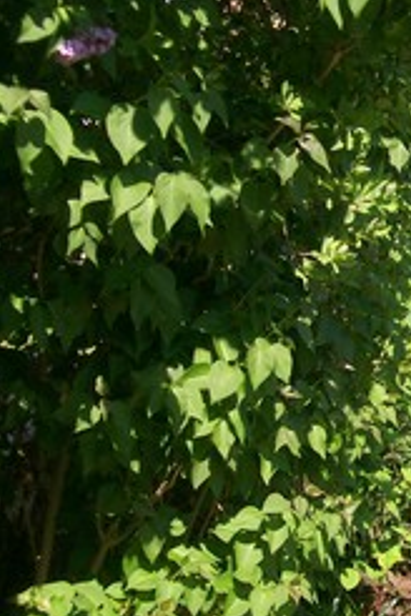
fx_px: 1147
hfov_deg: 19.1
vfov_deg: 30.1
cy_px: 323
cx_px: 501
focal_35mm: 67
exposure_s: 1/685
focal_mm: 6
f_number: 2.7
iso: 80
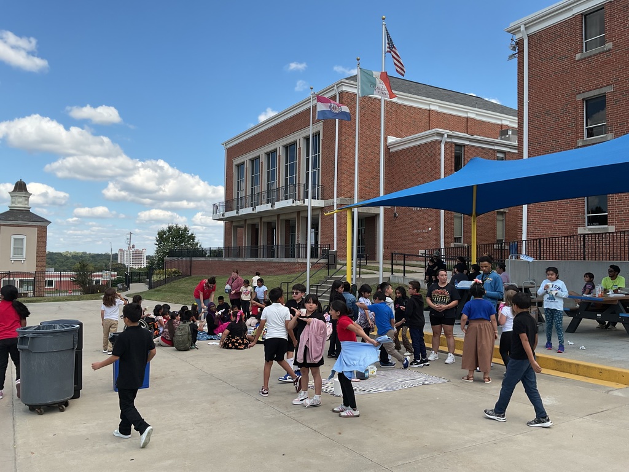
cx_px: 314
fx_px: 527
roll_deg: -0.9
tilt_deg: +2.5
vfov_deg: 48.2
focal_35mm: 29
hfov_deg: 61.7
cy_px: 236
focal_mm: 3
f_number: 1.8
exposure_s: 1/1311
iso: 16
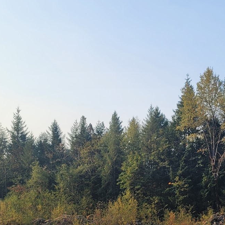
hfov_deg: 30.6
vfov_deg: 30.6
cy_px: 192
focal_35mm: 54
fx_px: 397
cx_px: 189
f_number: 1.8
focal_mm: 7
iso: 20
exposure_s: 1/424
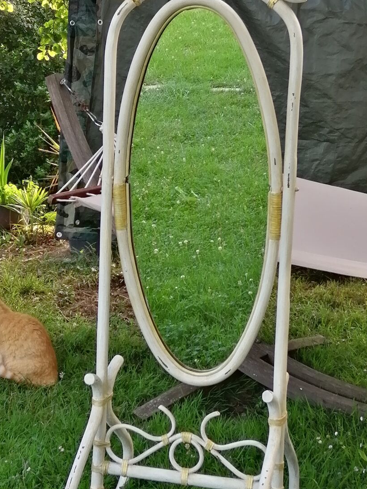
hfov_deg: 19.4
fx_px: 1074
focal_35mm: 76
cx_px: 209
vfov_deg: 25.6
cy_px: 212
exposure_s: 1/116
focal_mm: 3.6
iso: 50
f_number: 1.8
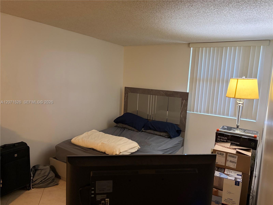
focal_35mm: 26
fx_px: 205
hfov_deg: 67.3
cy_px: 102
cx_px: 136
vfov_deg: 53.1
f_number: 1.6
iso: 500
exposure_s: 1/60
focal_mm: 5.96
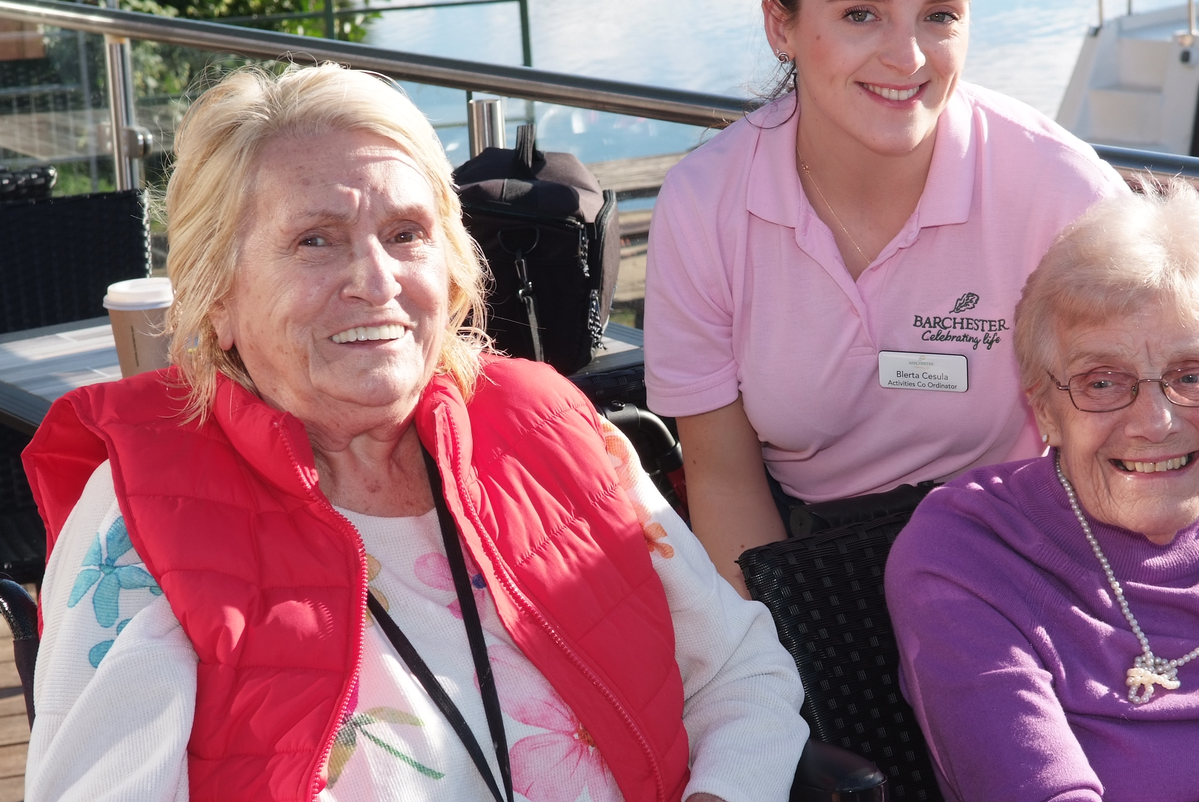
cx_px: 720
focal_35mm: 97
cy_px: 332
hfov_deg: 21.0
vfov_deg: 14.1
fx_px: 3234
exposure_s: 1/125
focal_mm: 50
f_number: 9
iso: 200
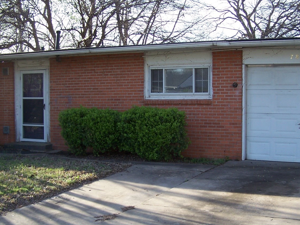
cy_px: 128
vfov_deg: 27.5
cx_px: 168
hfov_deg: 36.1
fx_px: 459
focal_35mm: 53
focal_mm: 6.3
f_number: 2.8
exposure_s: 1/250
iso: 80
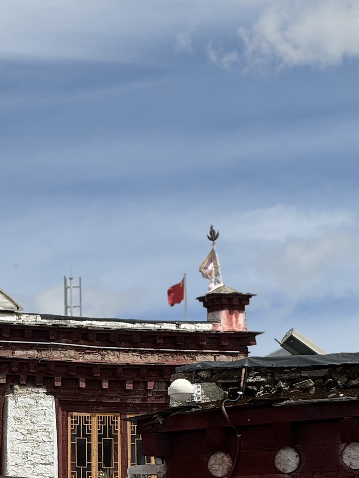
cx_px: 26
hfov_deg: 6.4
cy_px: 359
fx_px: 3221
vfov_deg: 8.5
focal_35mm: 233
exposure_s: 1/2212
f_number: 2.8
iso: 50
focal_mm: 15.66
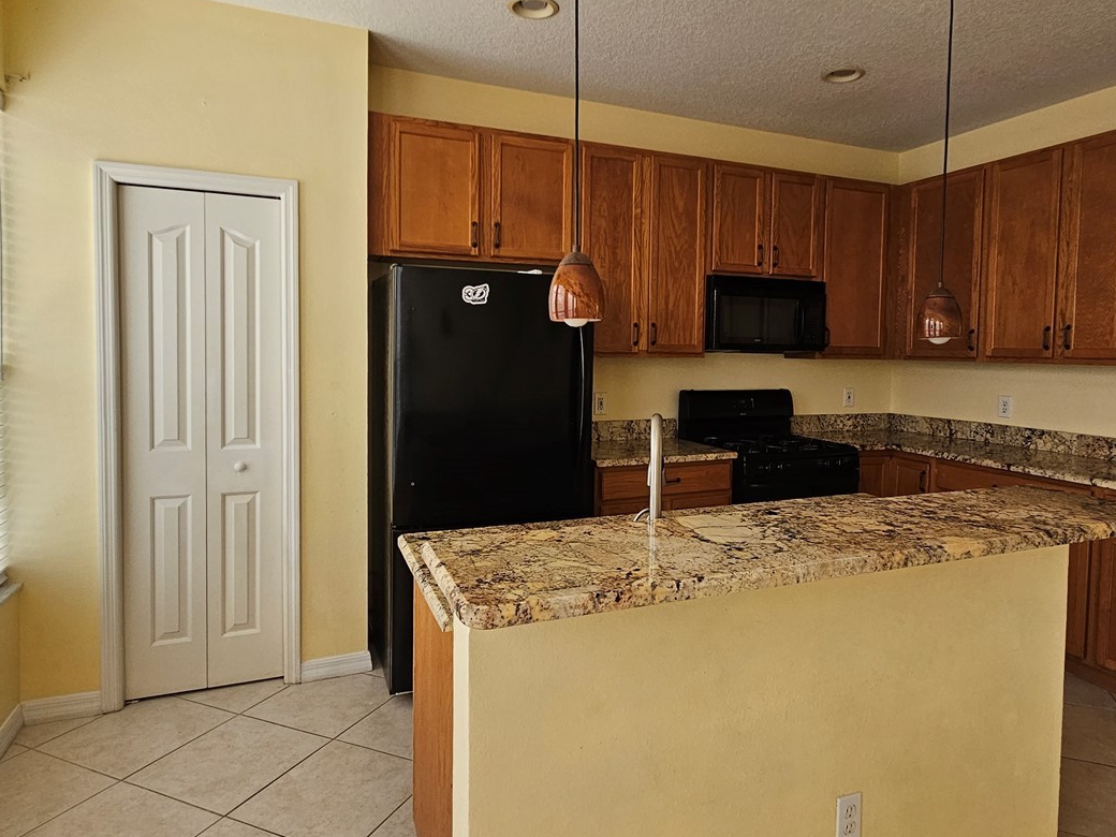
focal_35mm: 20
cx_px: 604
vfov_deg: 65.9
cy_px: 383
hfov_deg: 81.6
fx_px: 645
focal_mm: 2.2
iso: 160
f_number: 2.2
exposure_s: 1/207
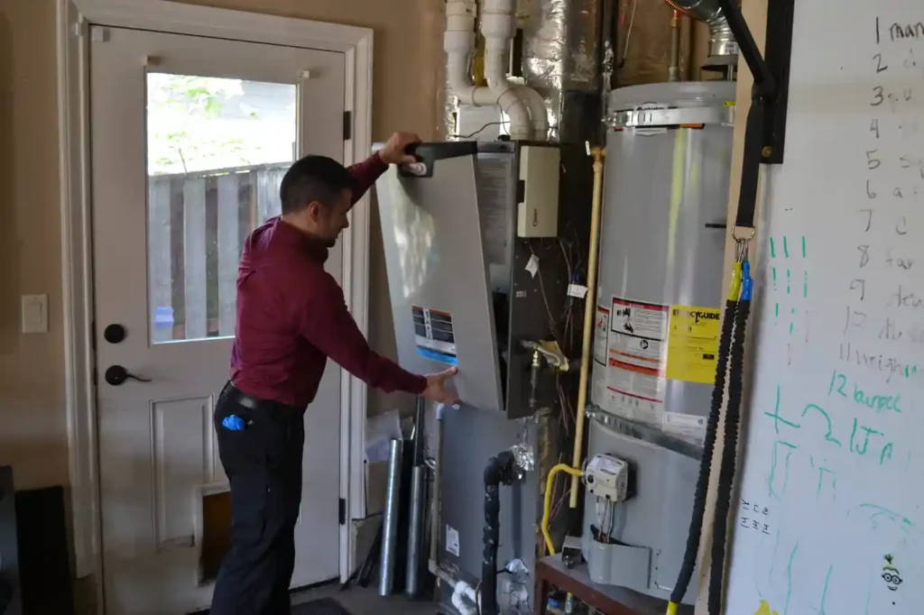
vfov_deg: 36.8
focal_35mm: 36
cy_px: 308
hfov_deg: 53.1
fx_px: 924
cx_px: 462
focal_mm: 24
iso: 400
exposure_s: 1/80
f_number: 4.2
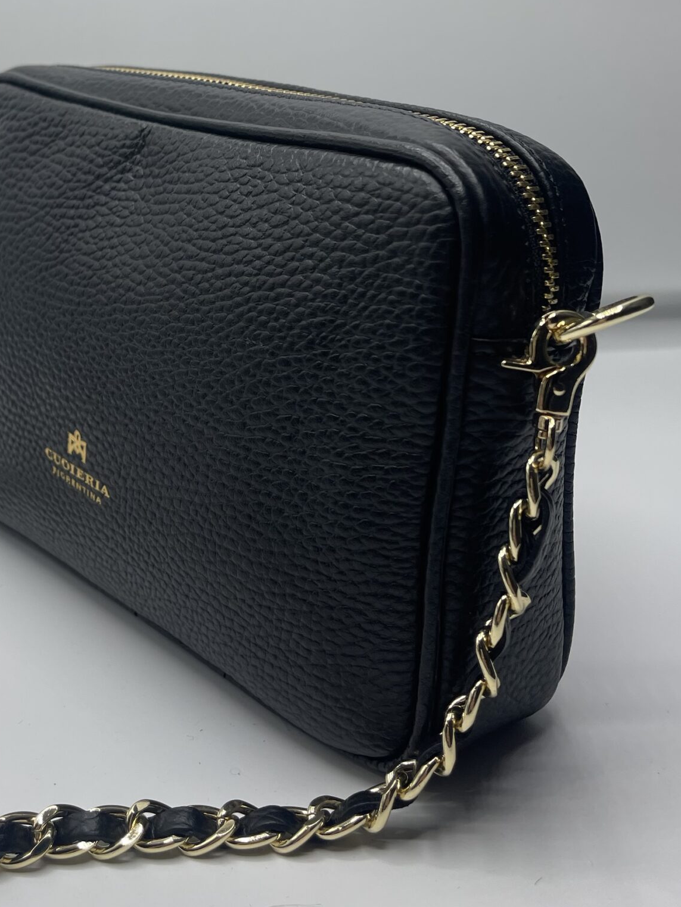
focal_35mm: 42
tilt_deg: -16.6
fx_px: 1102
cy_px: 260
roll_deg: +3.9
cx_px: 230
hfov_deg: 34.1
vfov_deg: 43.7
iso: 32
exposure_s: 1/818
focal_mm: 5.1
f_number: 1.6
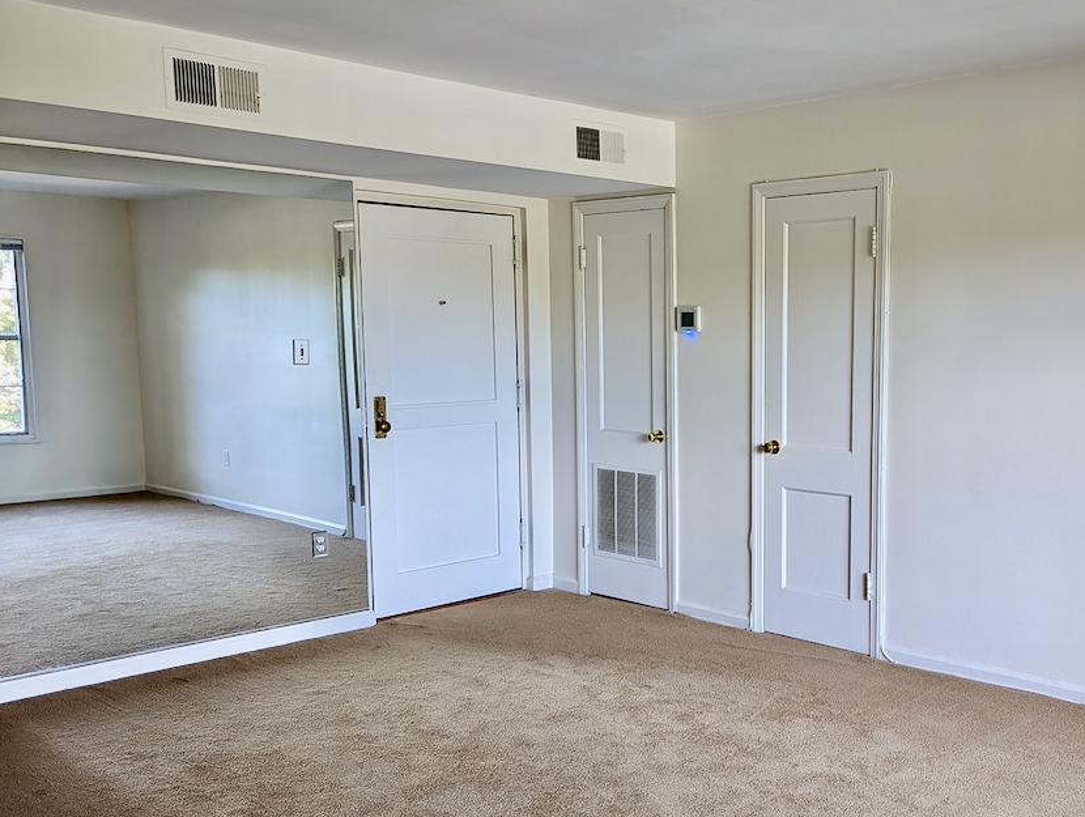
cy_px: 475
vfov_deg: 38.7
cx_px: 733
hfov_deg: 49.1
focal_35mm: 37
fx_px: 1161
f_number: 1.85
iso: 54
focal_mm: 6.81
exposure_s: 1/40
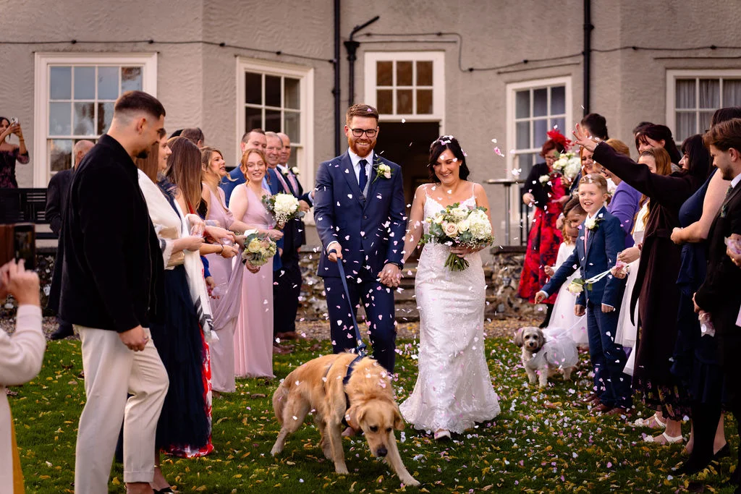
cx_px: 370
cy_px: 247
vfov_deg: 18.2
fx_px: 1544
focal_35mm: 75
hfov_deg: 27.0
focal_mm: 75
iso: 125
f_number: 2.8
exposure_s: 1/200
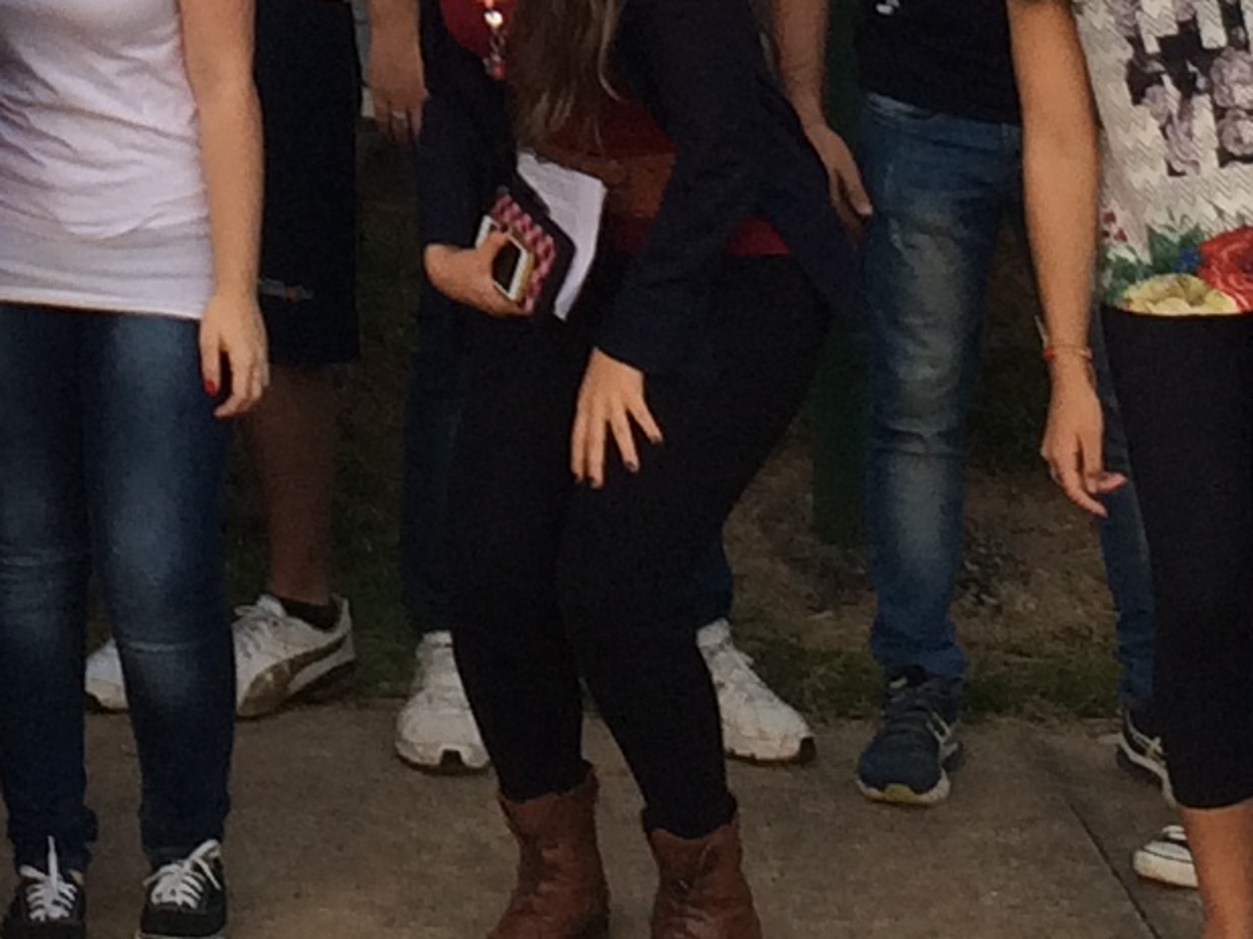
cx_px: 105
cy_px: -903
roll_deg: +0.4
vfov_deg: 9.1
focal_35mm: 153
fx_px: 5537
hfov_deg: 12.8
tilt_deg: +2.1
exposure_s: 1/78
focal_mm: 4.15
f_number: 2.2
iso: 32
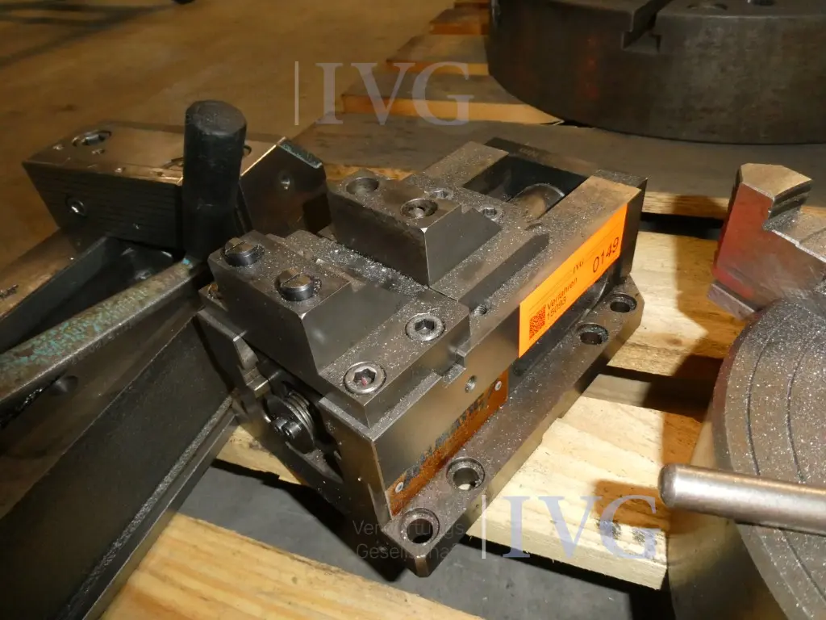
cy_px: 310
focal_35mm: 24
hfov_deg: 71.6
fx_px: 573
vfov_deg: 56.8
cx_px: 413
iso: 800
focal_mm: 4.3
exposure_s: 1/125
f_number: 3.3
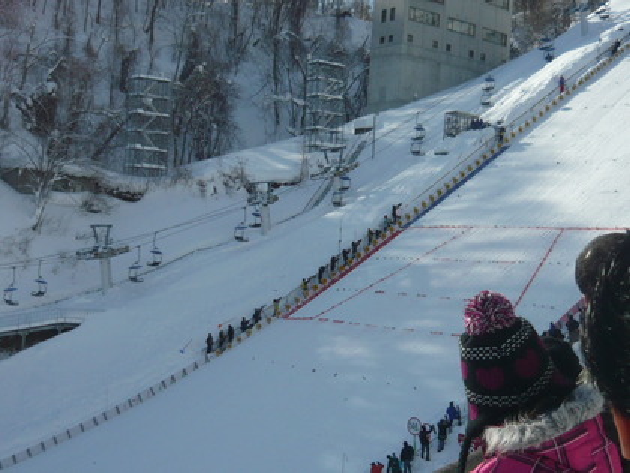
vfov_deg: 25.2
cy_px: 236
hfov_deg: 33.2
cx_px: 315
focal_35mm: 58
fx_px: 1056
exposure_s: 1/320
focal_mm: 6
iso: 100
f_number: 8
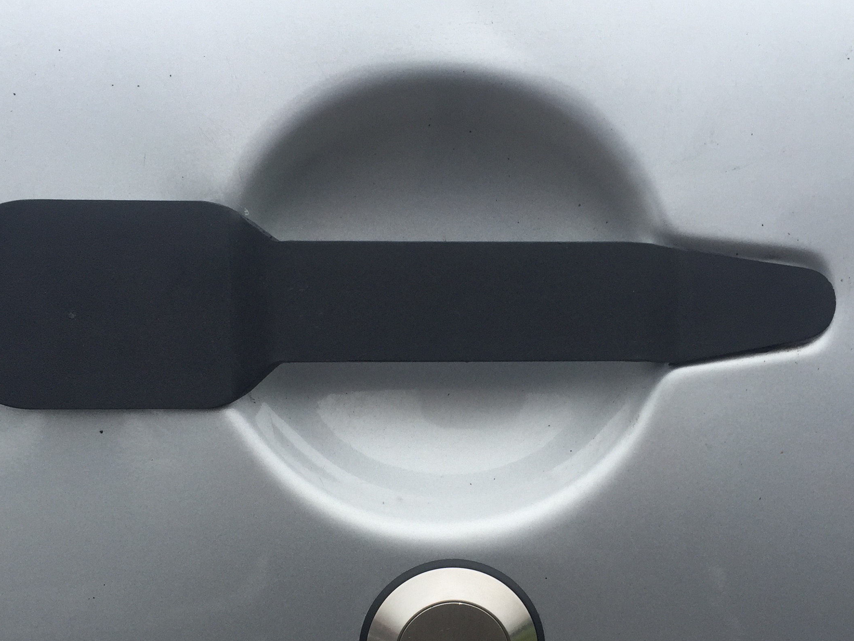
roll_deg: -1.7
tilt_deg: -6.3
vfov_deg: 31.8
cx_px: 415
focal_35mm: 45
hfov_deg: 42.1
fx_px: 1110
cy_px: 445
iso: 32
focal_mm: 4.15
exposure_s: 1/557
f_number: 2.2
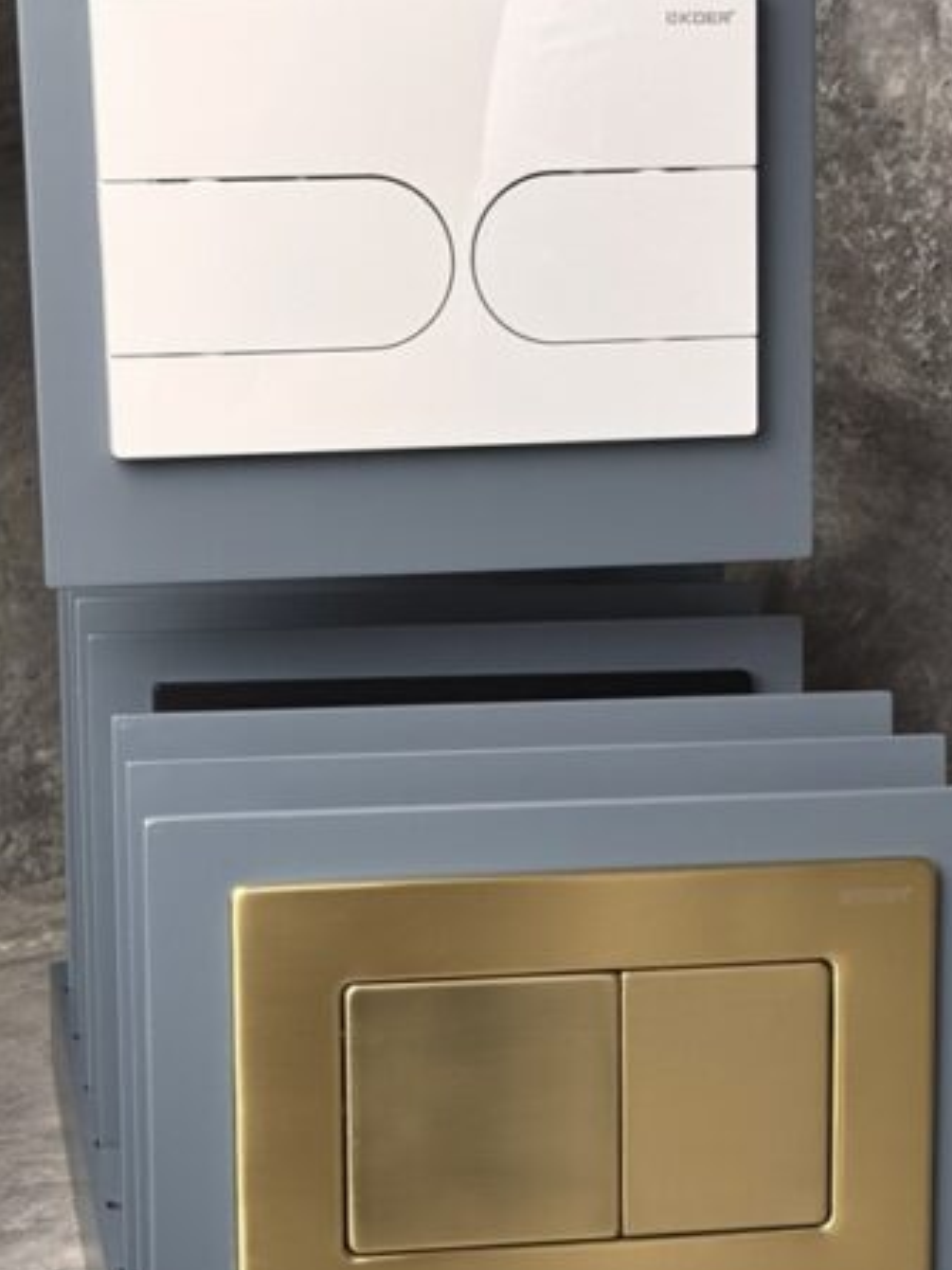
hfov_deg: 17.2
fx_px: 3155
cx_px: 486
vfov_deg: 22.7
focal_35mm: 86
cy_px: 813
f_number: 1.78
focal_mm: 6.76
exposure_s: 1/121
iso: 64
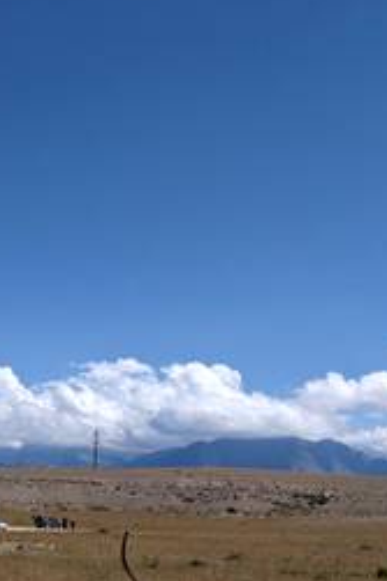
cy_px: 667
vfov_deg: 29.1
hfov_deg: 22.1
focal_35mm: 61
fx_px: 985
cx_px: 271
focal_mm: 6.06
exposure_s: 1/5019
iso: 100
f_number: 1.6
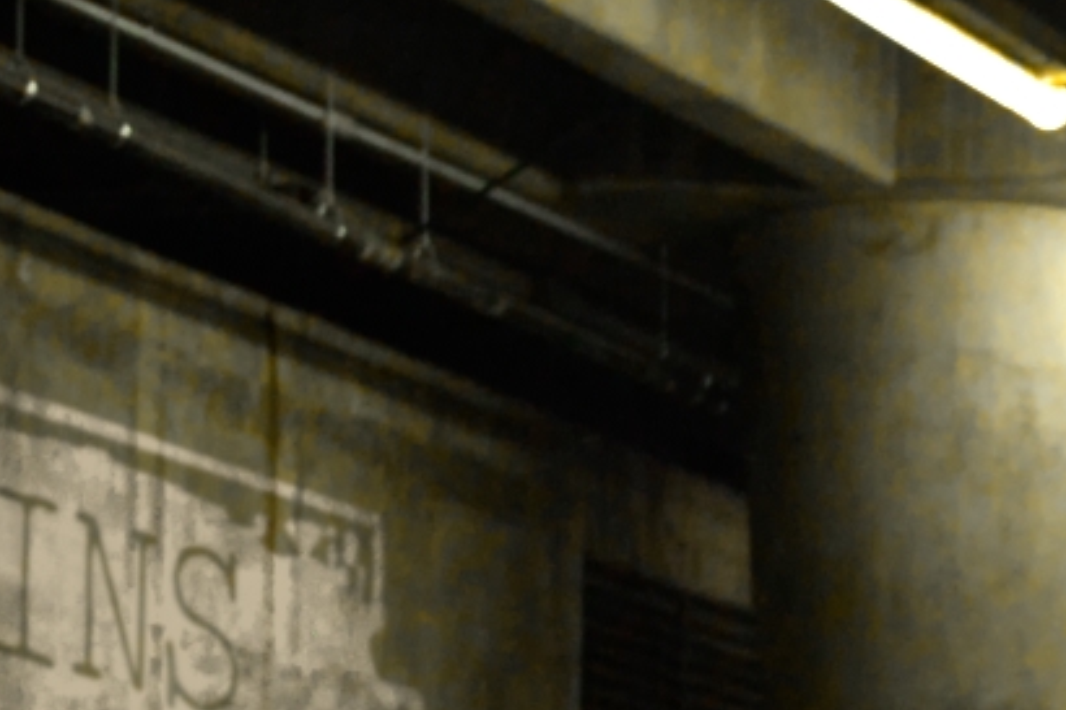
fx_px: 5920
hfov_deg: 9.8
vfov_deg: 6.7
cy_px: 1265
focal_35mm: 200
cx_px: 1924
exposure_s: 1/100
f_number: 2.8
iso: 4000
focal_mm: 40
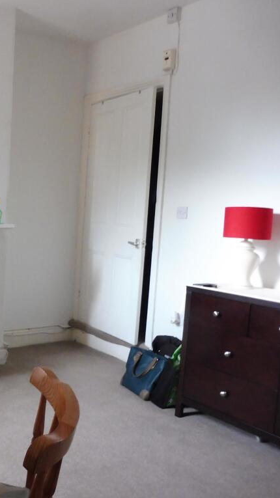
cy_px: 249
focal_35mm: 35
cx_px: -46
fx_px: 462
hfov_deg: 29.5
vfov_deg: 56.6
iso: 400
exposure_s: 1/13
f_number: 3.3
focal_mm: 4.3
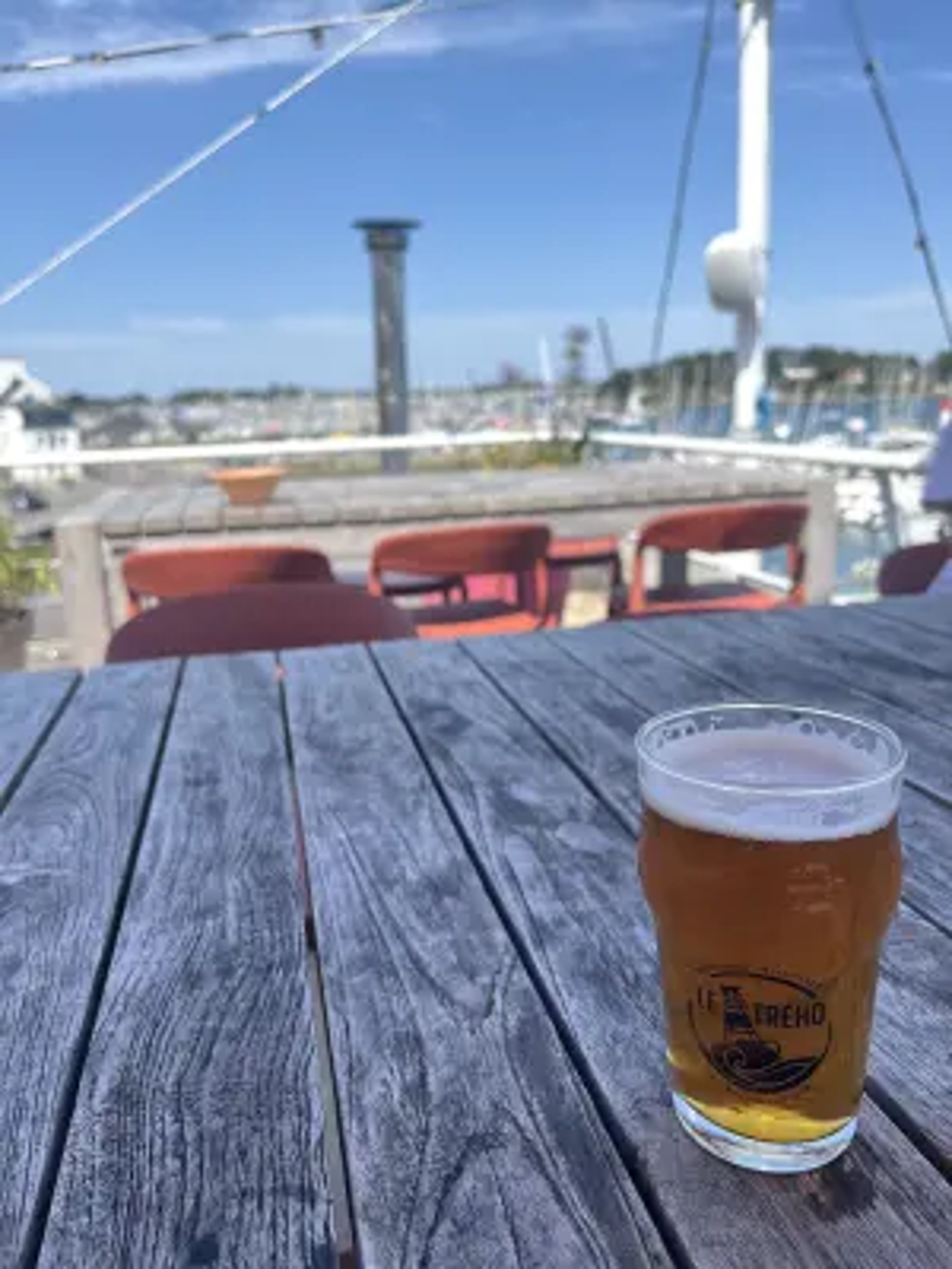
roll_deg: +2.9
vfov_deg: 67.3
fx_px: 953
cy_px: 634
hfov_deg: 53.1
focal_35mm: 26
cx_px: 476
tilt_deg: -13.8
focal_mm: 5.1
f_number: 1.6
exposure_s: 1/608
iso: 50
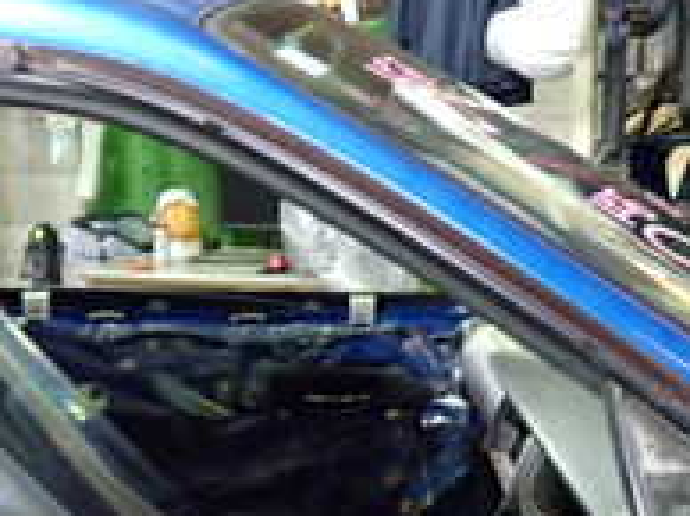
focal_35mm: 93
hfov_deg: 21.0
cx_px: 242
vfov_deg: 15.2
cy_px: 651
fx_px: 1851
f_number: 2.3
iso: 320
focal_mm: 5.4
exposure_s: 1/30
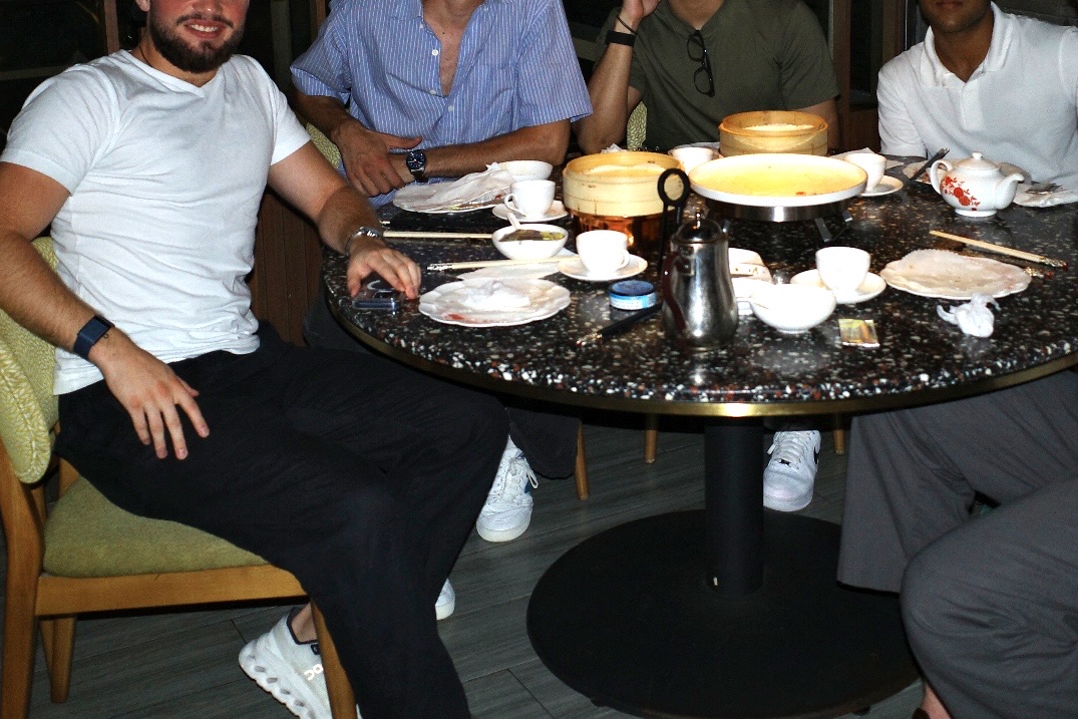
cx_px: 648
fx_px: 1497
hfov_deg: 39.4
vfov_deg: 26.3
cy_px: 111
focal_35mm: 50
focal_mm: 18.3
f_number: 2.8
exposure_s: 1/1250
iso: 800
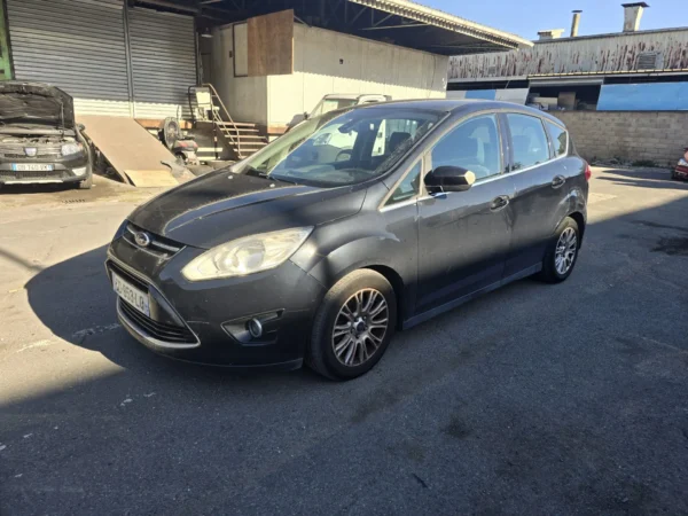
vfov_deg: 58.9
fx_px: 457
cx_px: 344
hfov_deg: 73.9
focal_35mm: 23
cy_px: 258
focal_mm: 6.3
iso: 12
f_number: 1.7
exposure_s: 1/261
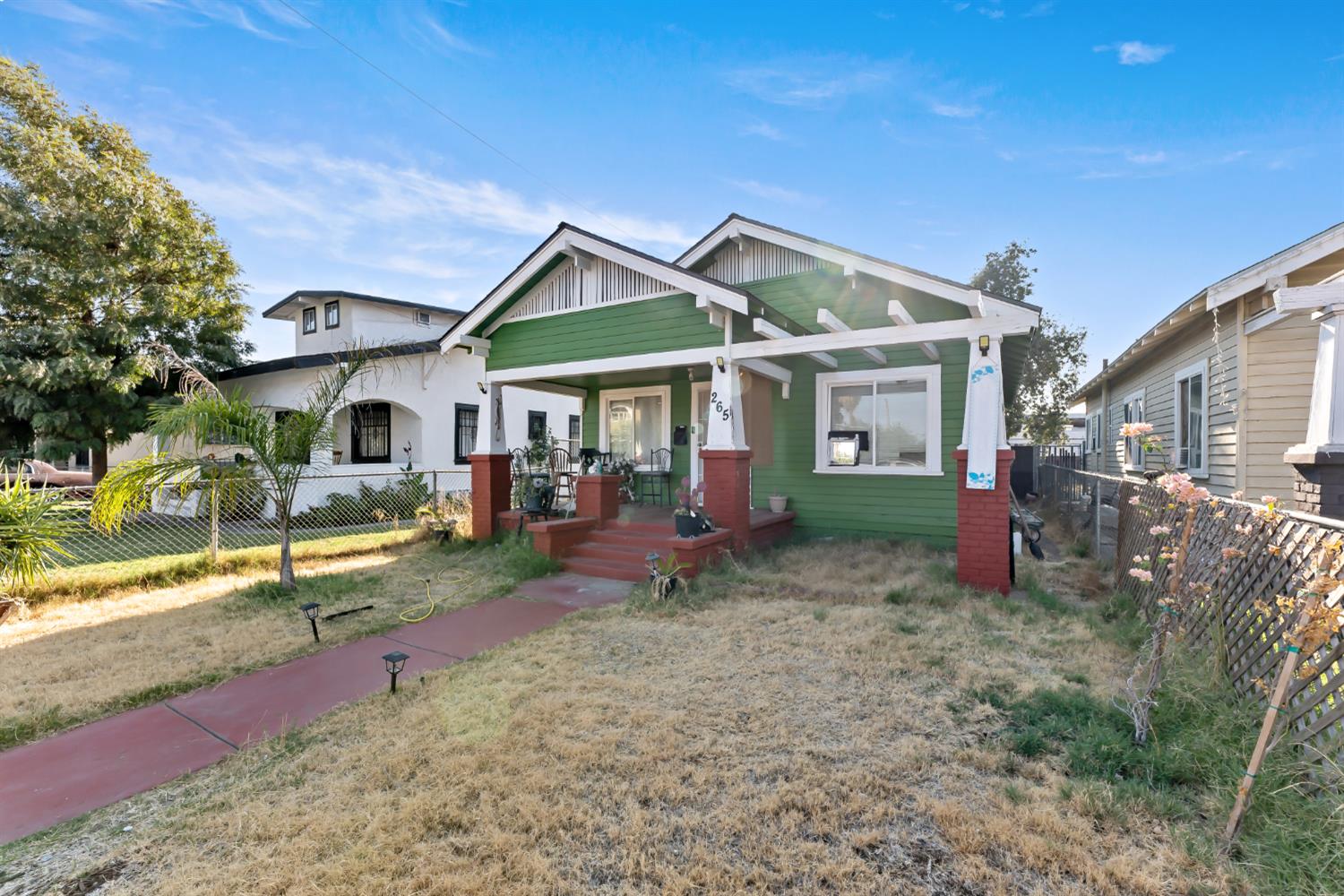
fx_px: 523
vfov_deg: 81.2
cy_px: 448
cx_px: 672
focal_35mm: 14
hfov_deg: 104.3
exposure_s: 1/160
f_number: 6.3
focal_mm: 14
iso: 80
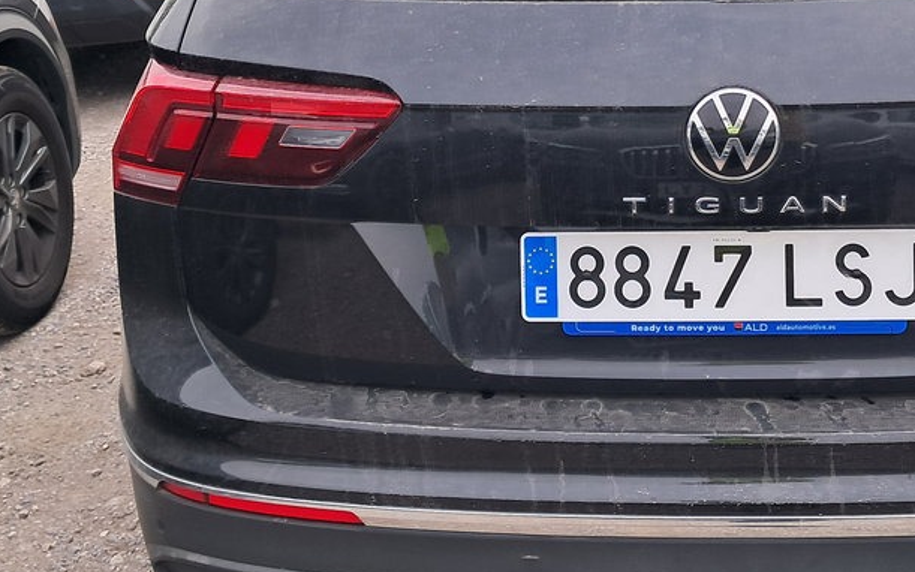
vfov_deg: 21.4
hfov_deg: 33.7
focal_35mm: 60
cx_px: 614
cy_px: 124
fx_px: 1496
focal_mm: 4
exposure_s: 1/186
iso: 50
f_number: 1.8
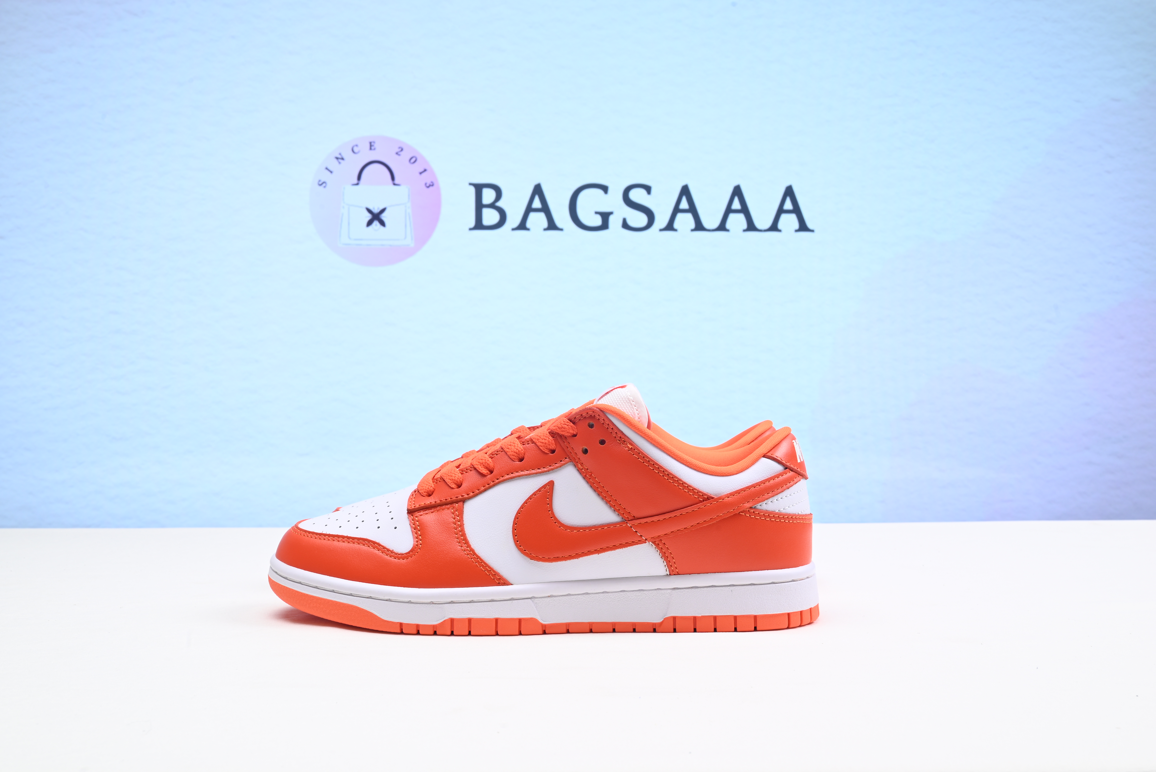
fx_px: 1189
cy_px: 386
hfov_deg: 51.9
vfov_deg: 36.0
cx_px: 578
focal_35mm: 37
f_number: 16
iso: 100
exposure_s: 1/2
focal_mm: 37
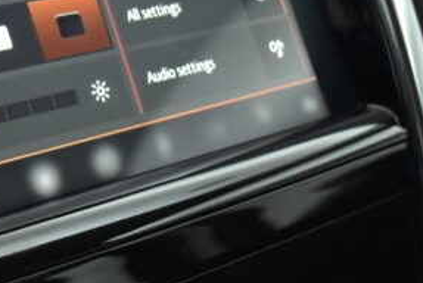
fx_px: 992
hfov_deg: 22.7
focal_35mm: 84
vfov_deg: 16.2
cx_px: -46
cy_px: 135
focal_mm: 21
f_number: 3.8
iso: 1600
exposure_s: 1/125
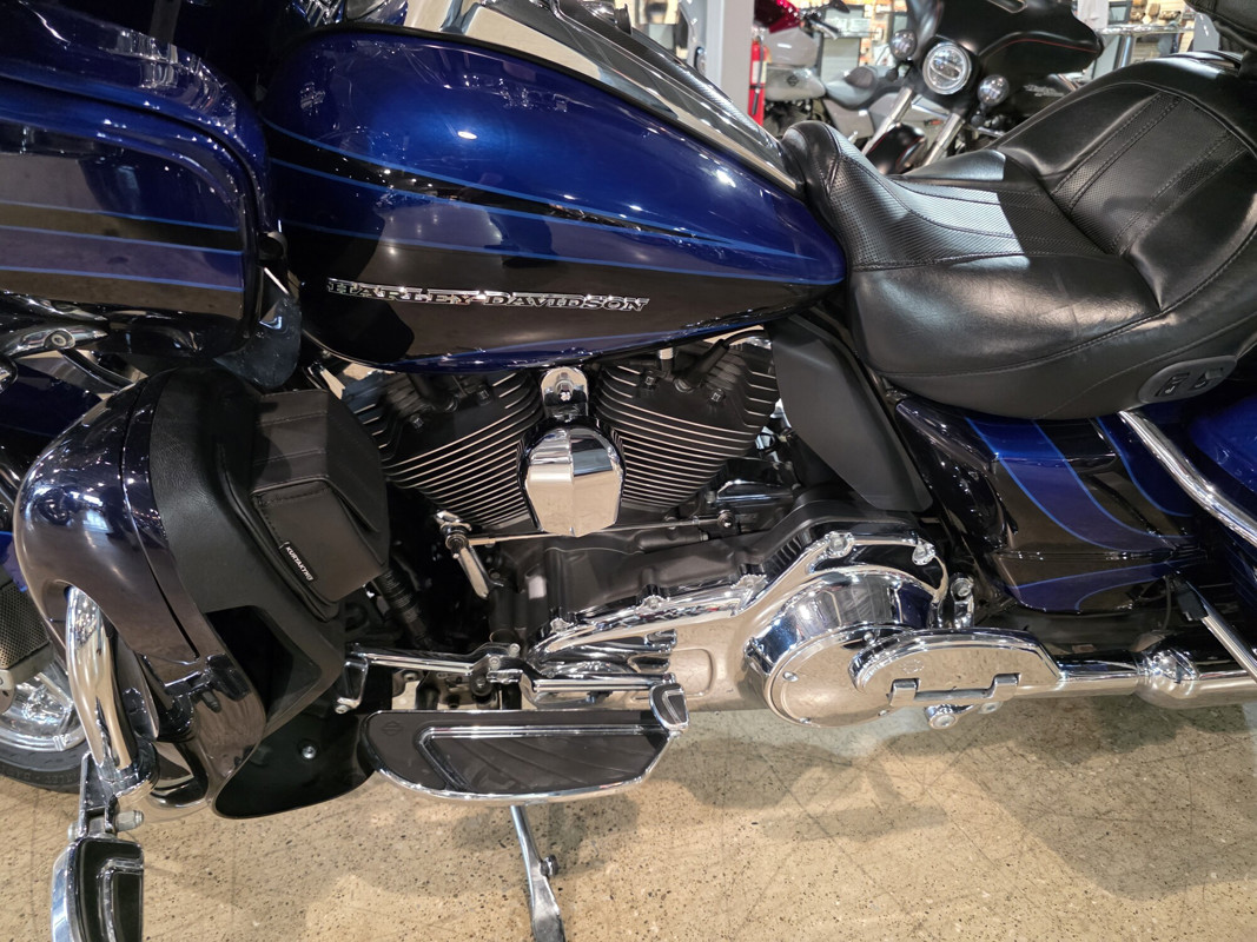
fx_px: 835
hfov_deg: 73.9
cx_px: 628
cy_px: 471
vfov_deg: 58.9
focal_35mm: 23
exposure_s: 1/120
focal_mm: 6.3
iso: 2000
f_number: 1.7
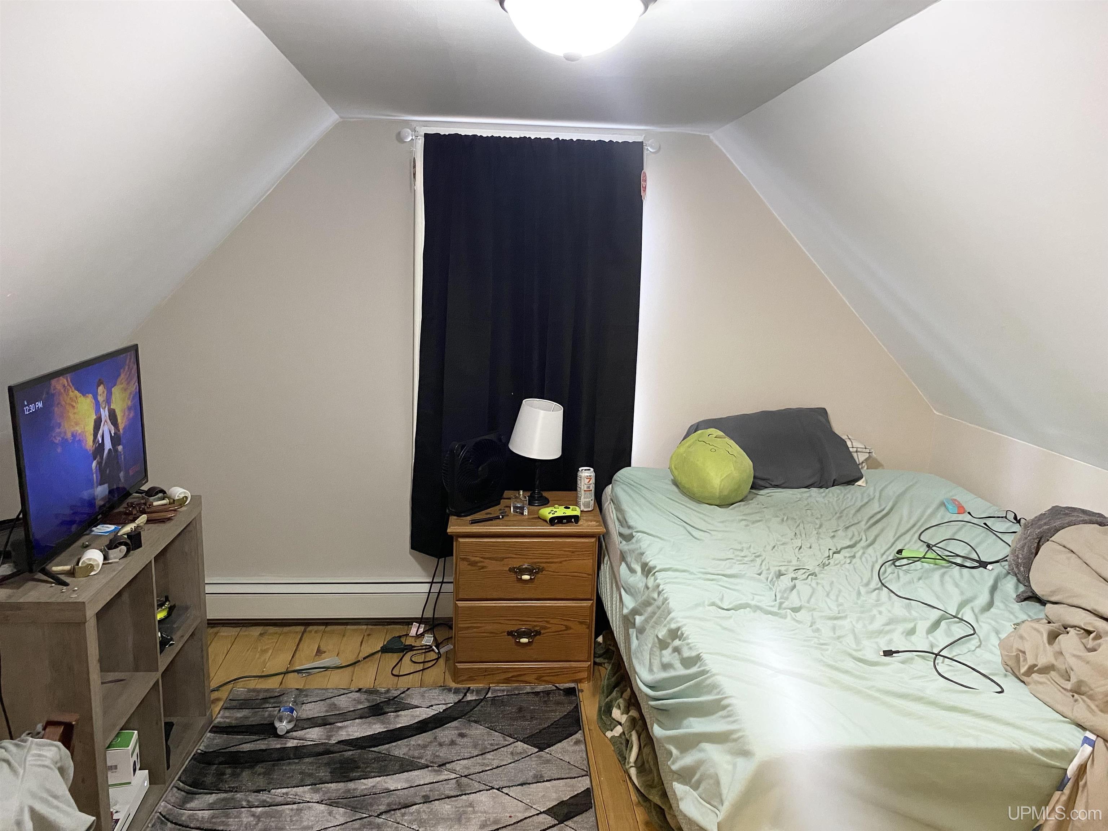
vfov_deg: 53.1
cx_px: 554
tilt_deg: -9.9
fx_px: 832
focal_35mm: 26
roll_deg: -1.9
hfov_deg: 67.3
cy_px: 416
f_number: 1.8
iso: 500
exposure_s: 1/60
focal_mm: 4.25
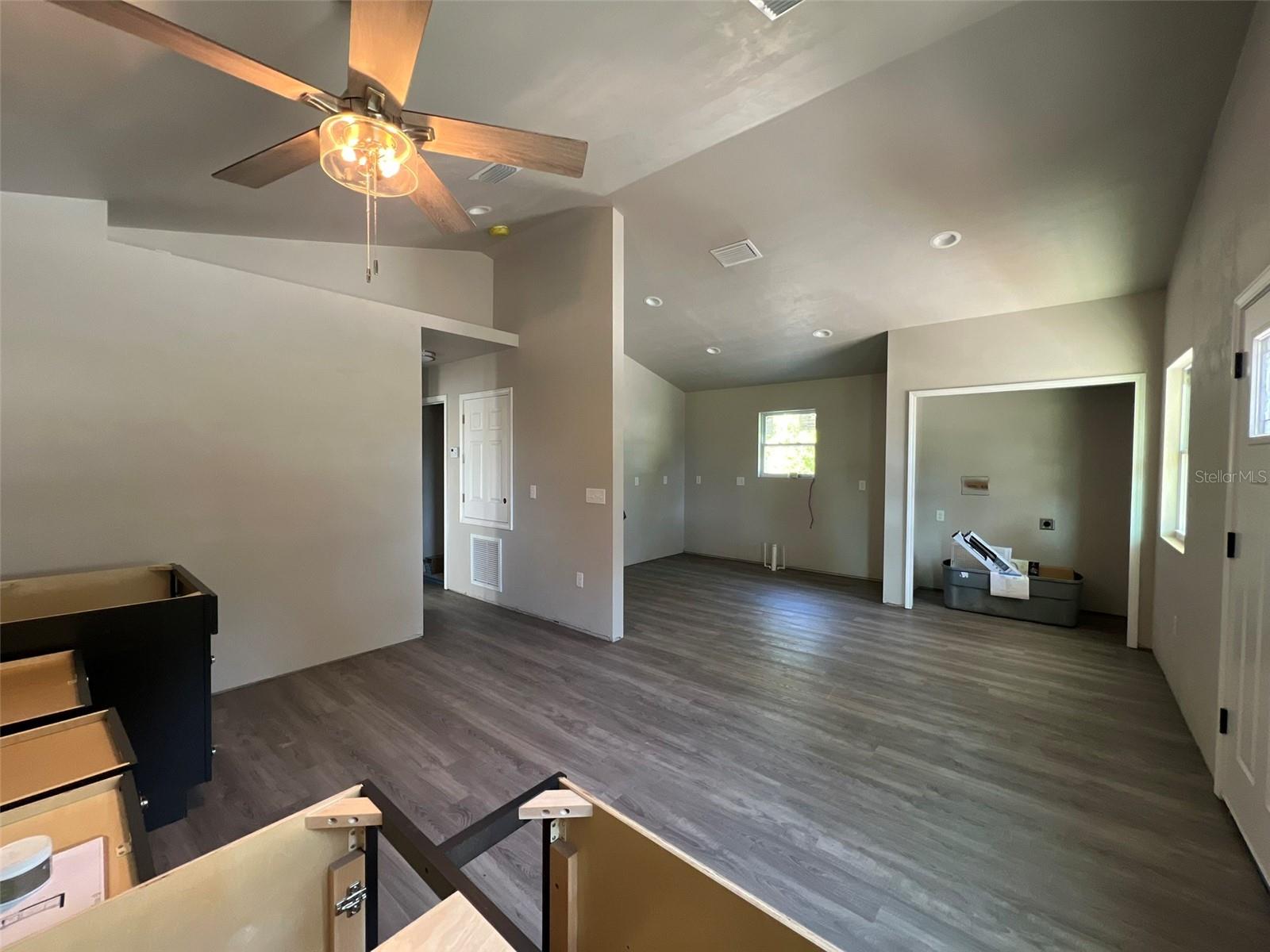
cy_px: 476
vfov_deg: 89.9
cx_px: 635
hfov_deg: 106.2
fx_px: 477
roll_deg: -0.2
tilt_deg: -2.5
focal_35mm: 13
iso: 200
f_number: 1.8
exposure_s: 1/60
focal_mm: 1.57
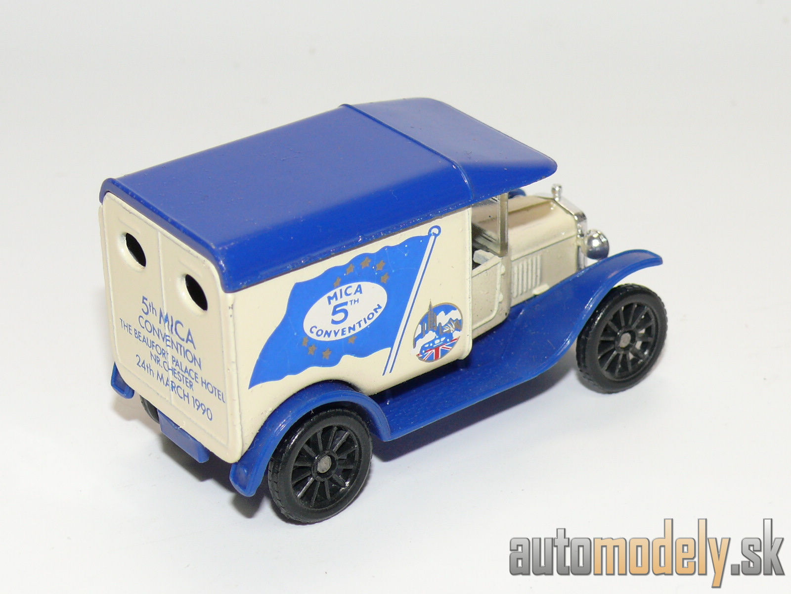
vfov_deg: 15.6
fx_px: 2171
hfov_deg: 20.7
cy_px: 297
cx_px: 396
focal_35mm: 95
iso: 100
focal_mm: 13
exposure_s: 1/30
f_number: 4
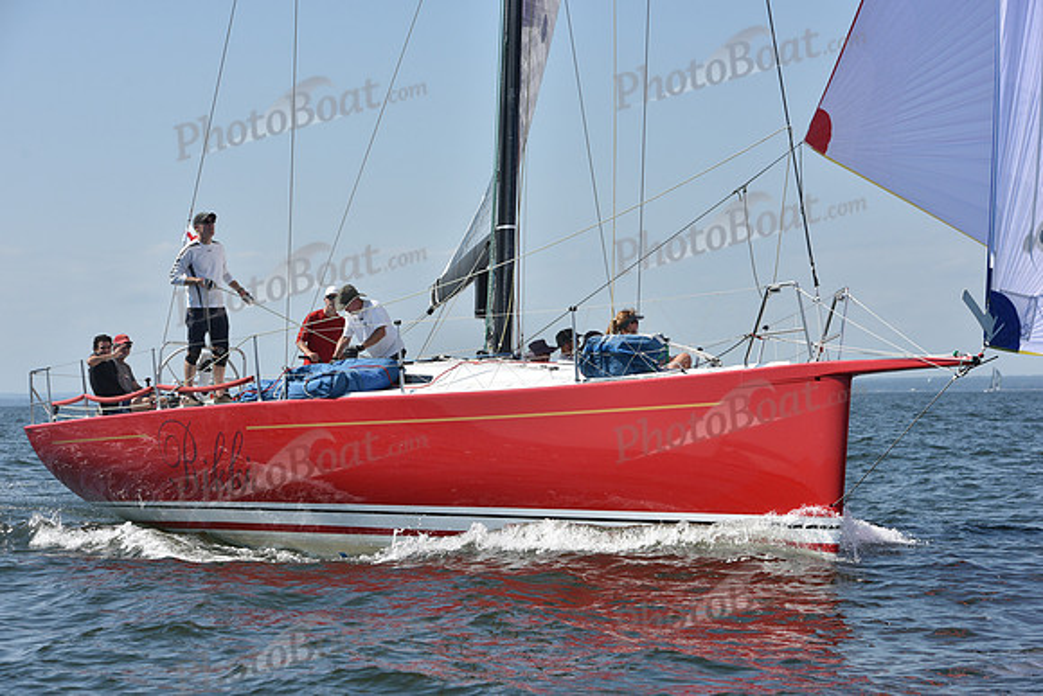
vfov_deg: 13.7
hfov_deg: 20.4
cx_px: 522
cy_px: 348
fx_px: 2898
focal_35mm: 100
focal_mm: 100
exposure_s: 1/1250
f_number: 8
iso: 250
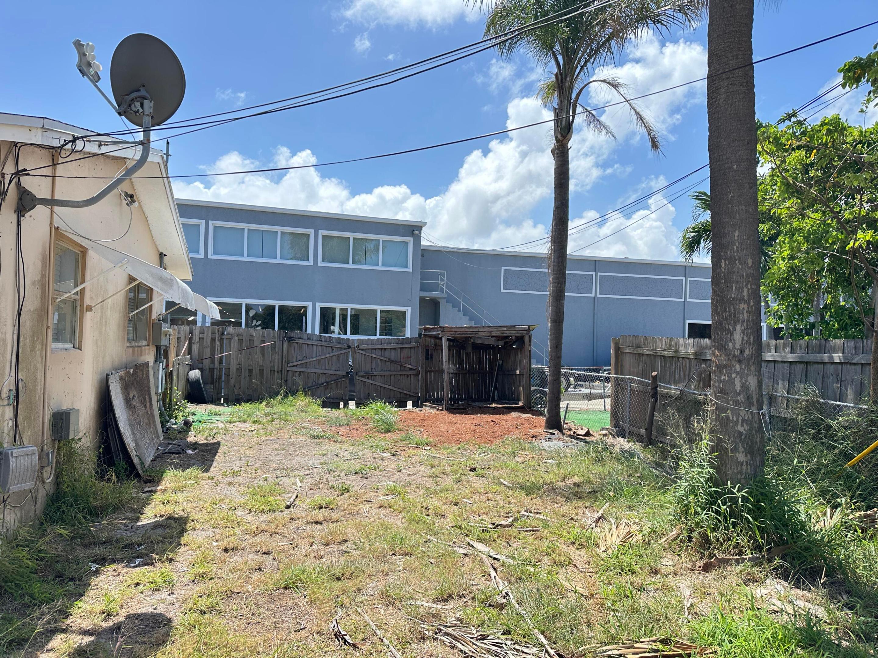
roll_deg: -1.6
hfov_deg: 71.6
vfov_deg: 56.8
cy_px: 329
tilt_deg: +1.2
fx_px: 609
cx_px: 439
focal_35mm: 24
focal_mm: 6.86
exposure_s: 1/1949
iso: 80
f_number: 1.78
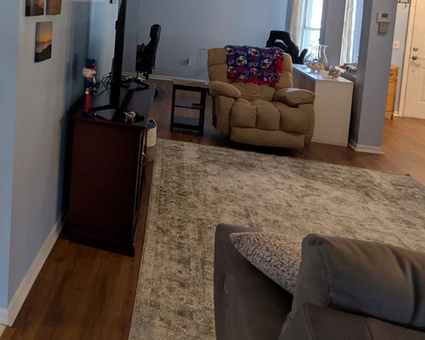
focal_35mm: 29
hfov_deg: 52.3
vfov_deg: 44.6
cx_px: 34
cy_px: 22
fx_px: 365
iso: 85
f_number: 1.7
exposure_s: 1/60
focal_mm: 2.02
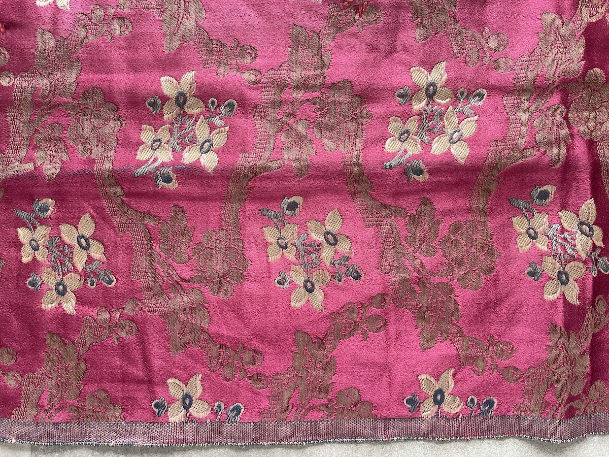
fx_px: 440
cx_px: 304
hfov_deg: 69.4
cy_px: 228
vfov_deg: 54.9
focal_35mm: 25
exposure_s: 1/60
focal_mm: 5.1
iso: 250
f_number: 1.6
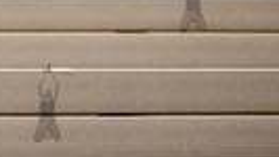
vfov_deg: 2.2
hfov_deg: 3.8
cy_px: 22
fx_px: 4145
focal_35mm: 560
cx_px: -274
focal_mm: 92
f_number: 4
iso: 4000
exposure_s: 1/2000
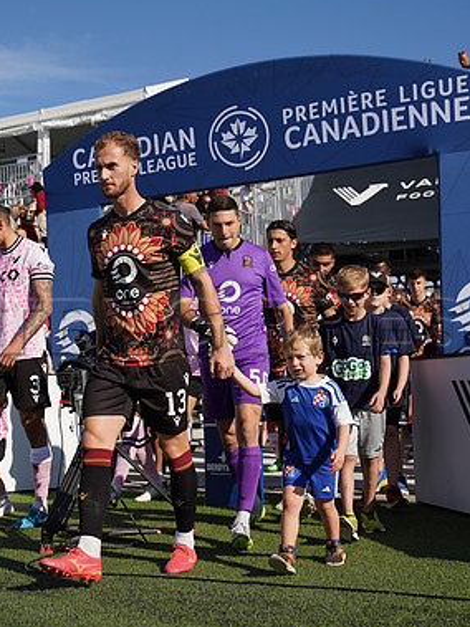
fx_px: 1033
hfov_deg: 25.4
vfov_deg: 33.8
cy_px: 310
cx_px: 132
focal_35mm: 57
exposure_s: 1/1250
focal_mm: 38.7
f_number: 4.5
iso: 100
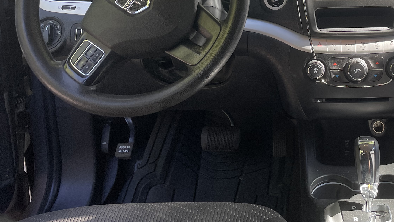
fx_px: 533
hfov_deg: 38.6
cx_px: 330
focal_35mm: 51
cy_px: -33
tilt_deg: -13.1
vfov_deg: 22.0
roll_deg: +5.0
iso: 32
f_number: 1.6
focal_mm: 4.2
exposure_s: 1/135
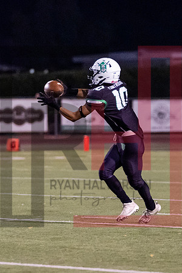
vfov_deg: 6.6
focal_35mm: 312
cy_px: 124
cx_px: 107
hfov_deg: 4.4
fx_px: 2363
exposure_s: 1/1000
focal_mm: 143
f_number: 2.8
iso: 12800
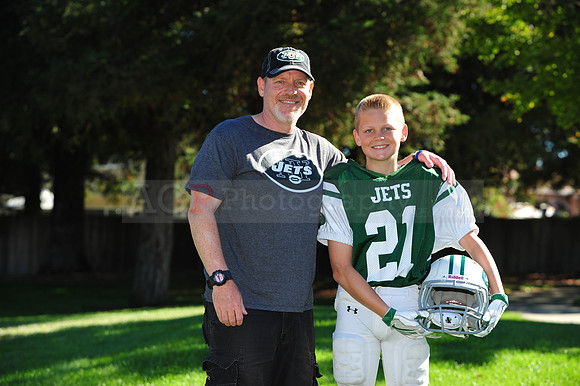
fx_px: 1691
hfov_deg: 19.5
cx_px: 290
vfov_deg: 13.0
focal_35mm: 105
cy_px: 193
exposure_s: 1/800
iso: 400
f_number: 5.6
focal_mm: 105
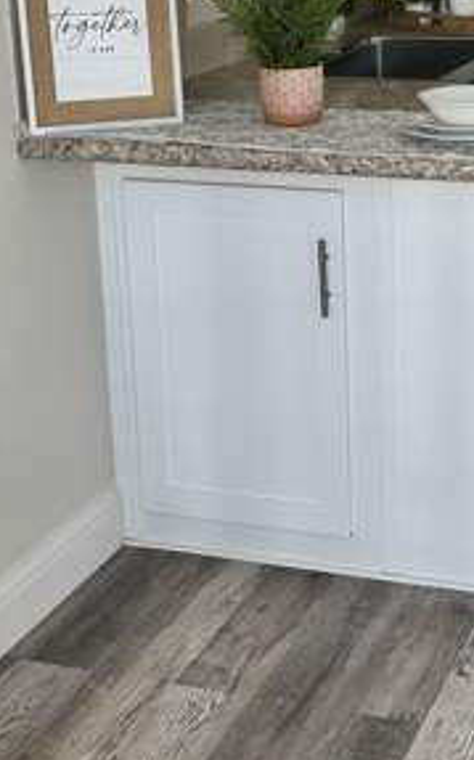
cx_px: 371
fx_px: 1470
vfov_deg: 28.7
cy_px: 233
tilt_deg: -15.4
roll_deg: +0.5
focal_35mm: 71
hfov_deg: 18.2
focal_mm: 6.76
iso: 64
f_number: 1.78
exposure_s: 1/190
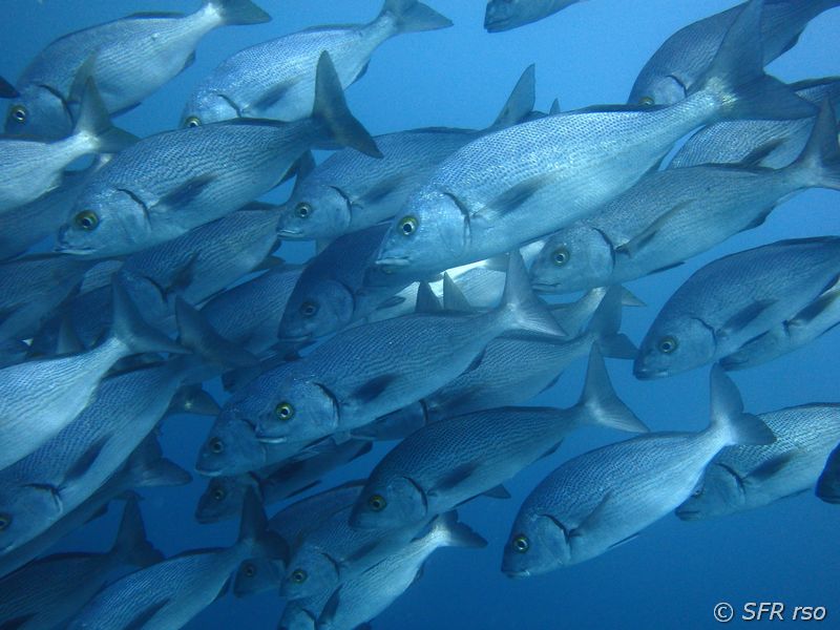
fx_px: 679
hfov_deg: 63.4
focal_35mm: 28
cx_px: 420
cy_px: 315
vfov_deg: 49.7
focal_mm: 5
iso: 125
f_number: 3.9
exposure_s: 1/100
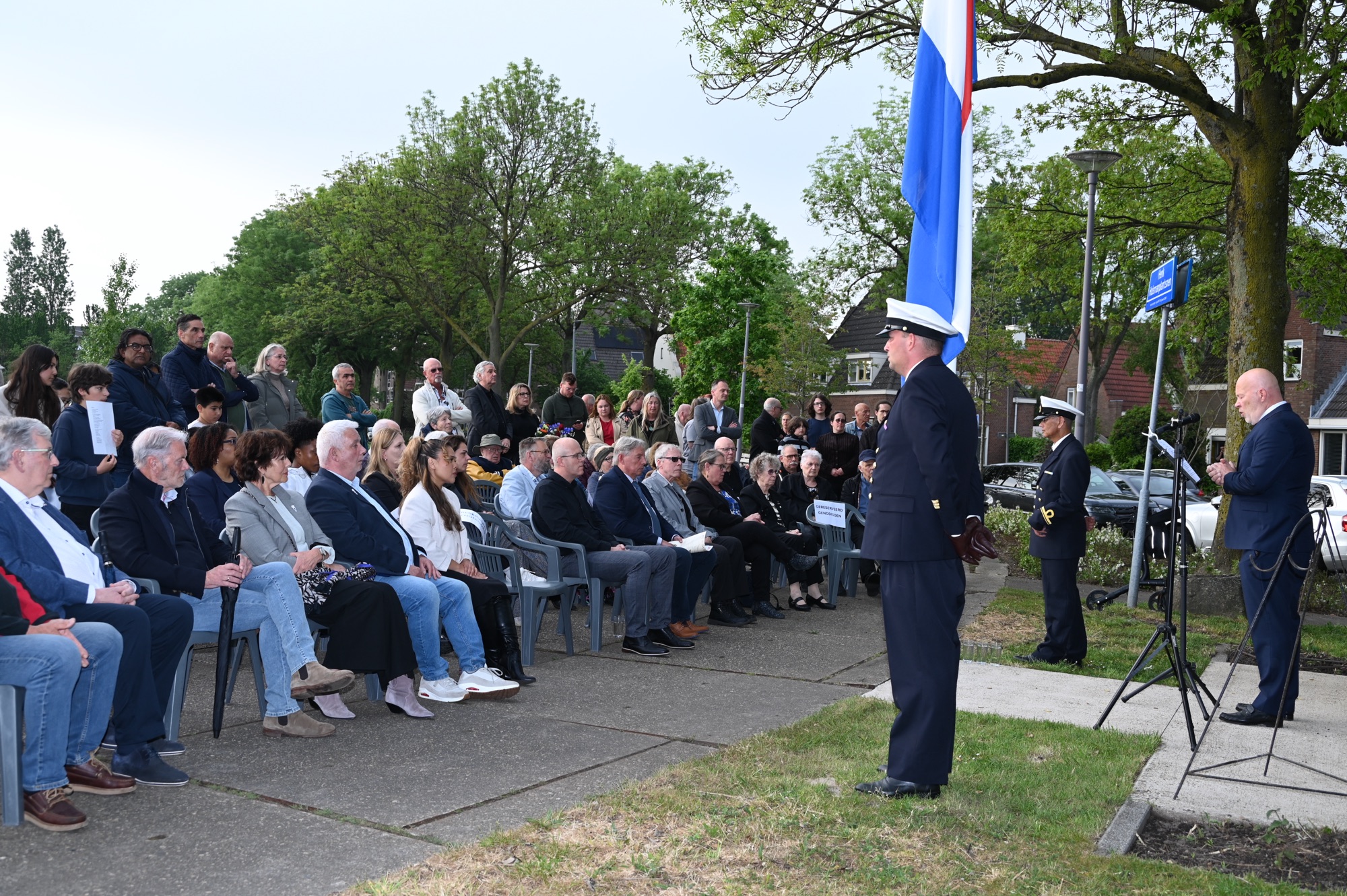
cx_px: 674
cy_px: 448
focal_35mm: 39
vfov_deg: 34.2
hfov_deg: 49.6
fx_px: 1458
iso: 200
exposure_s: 1/160
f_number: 6.3
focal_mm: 39
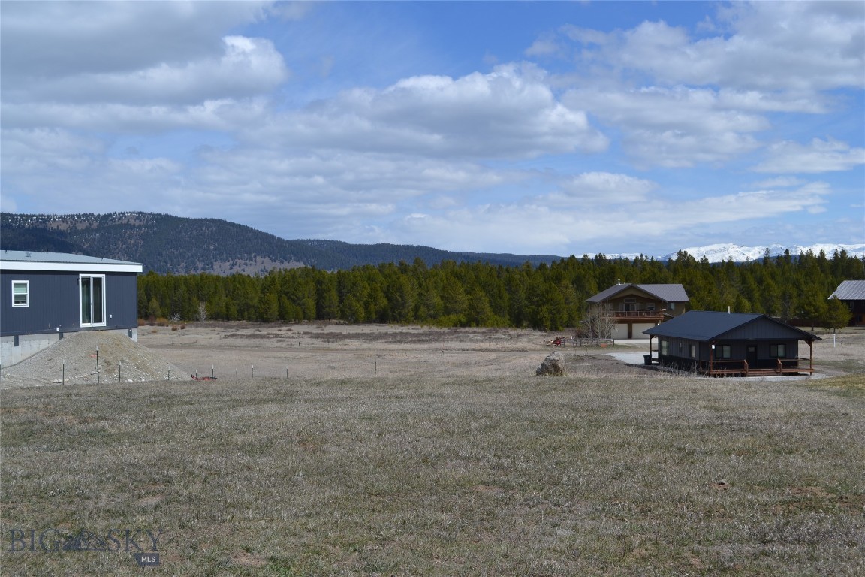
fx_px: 937
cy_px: 288
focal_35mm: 39
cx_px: 432
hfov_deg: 49.6
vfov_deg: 34.2
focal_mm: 26
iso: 100
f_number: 9
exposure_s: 1/320
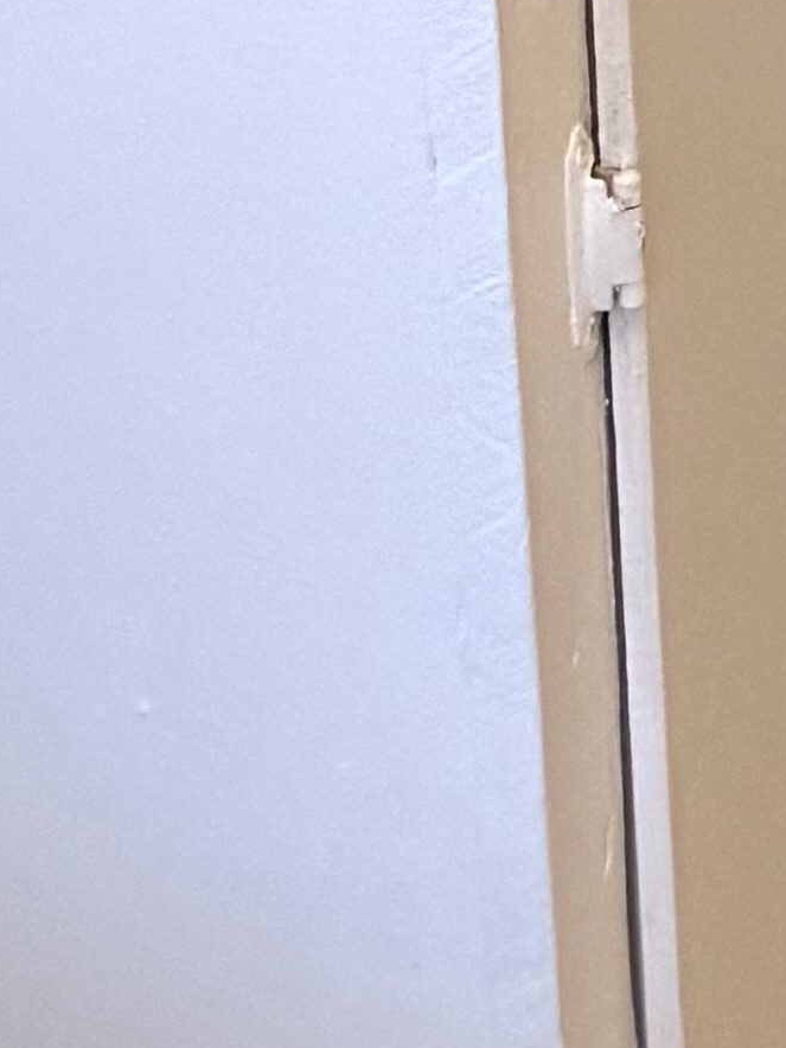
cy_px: -1354
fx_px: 4693
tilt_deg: -9.2
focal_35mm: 155
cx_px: 2351
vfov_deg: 11.0
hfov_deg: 8.2
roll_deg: -1.3
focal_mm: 6.76
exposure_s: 1/120
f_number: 1.78
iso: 250
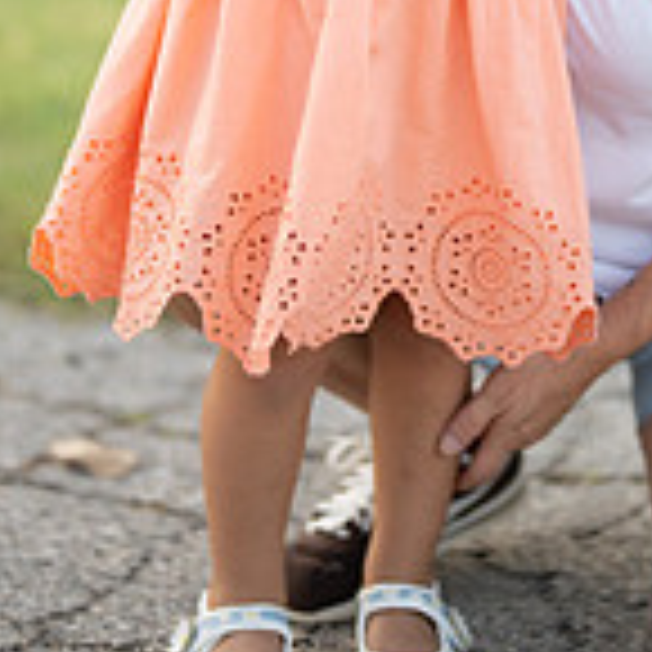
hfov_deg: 13.2
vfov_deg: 12.8
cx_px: 445
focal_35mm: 132
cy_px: -193
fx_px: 2813
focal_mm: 50
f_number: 1.2
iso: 250
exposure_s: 1/1000
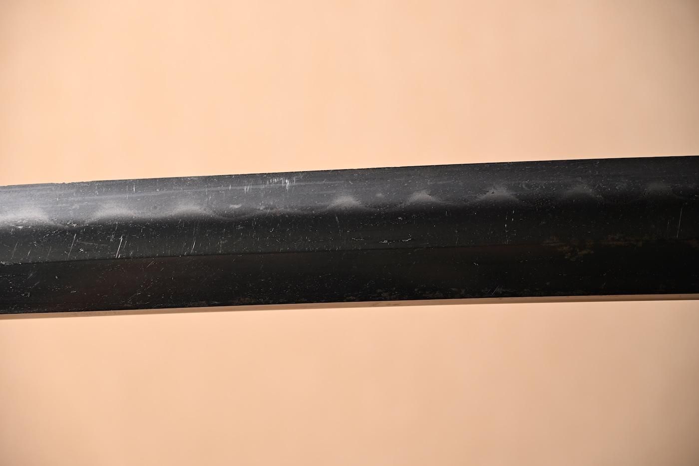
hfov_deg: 17.1
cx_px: 350
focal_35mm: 120
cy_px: 233
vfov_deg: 11.4
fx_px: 2330
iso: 100
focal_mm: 80
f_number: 5.3
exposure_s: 1/2
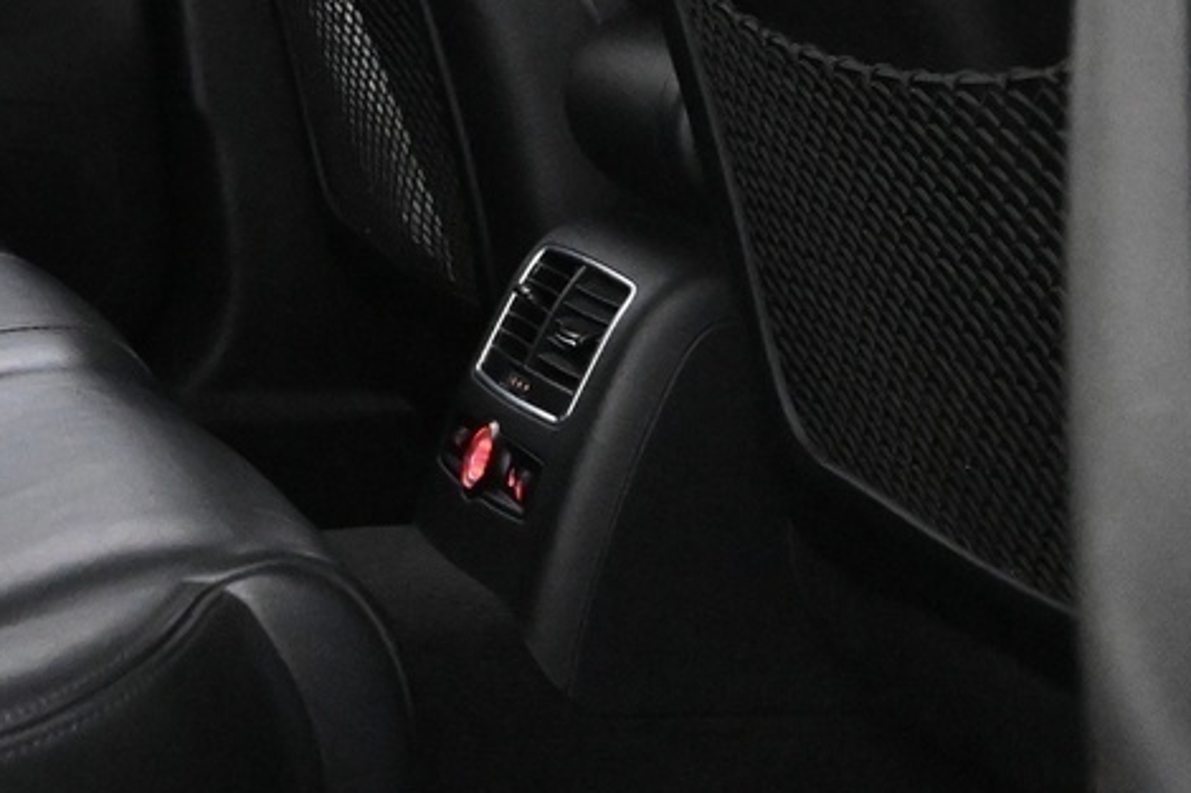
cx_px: -289
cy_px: -281
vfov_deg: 13.0
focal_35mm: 101
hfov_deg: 19.0
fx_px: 3336
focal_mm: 19.5
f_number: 3.8
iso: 6400
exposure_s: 1/40
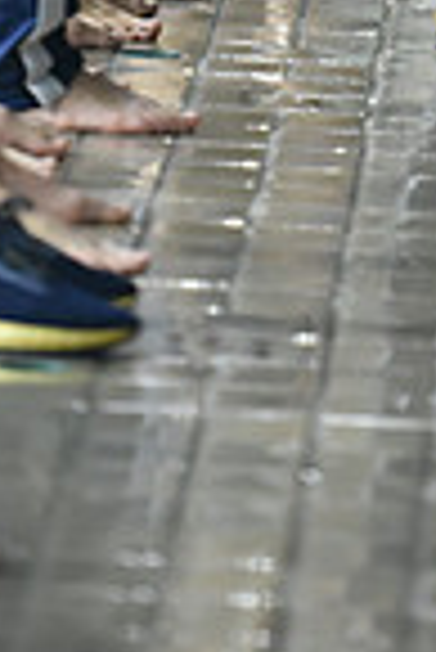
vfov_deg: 2.9
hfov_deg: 2.0
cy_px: -549
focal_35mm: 700
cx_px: 546
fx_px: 12685
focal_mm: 175
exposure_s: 1/250
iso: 3200
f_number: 2.8
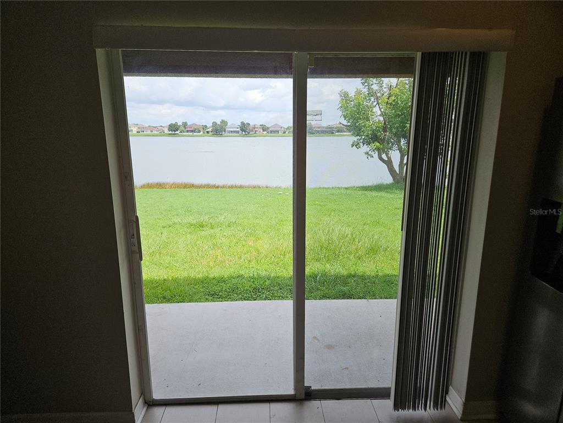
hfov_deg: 73.9
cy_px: 212
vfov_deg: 58.9
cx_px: 282
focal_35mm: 23
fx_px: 374
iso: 25
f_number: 1.8
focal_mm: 5.4
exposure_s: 1/820
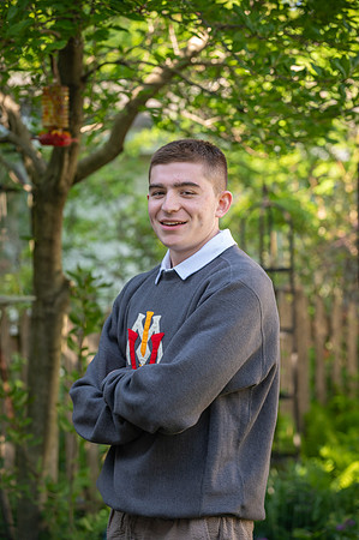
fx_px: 1739
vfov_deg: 17.7
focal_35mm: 116
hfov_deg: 11.8
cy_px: 270
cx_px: 180
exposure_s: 1/125
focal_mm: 116
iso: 250
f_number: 4
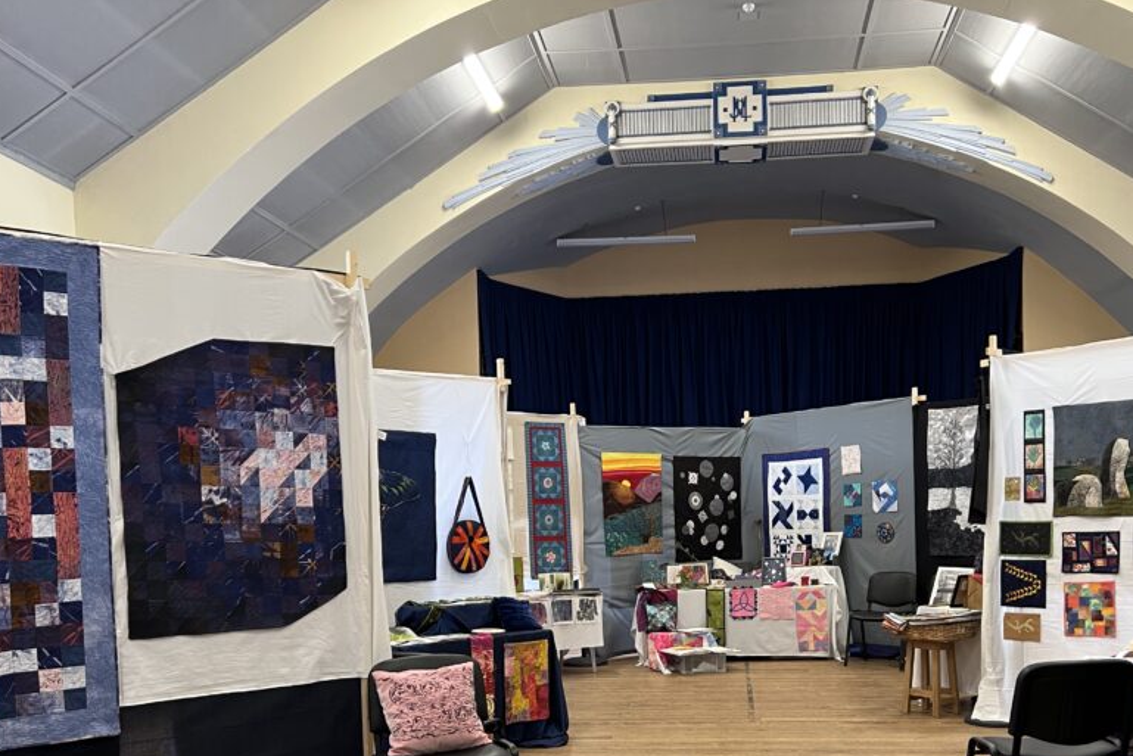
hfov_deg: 53.0
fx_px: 1133
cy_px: 561
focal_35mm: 36
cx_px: 626
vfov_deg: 36.1
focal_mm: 5.7
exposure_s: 1/50
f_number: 1.5
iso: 100
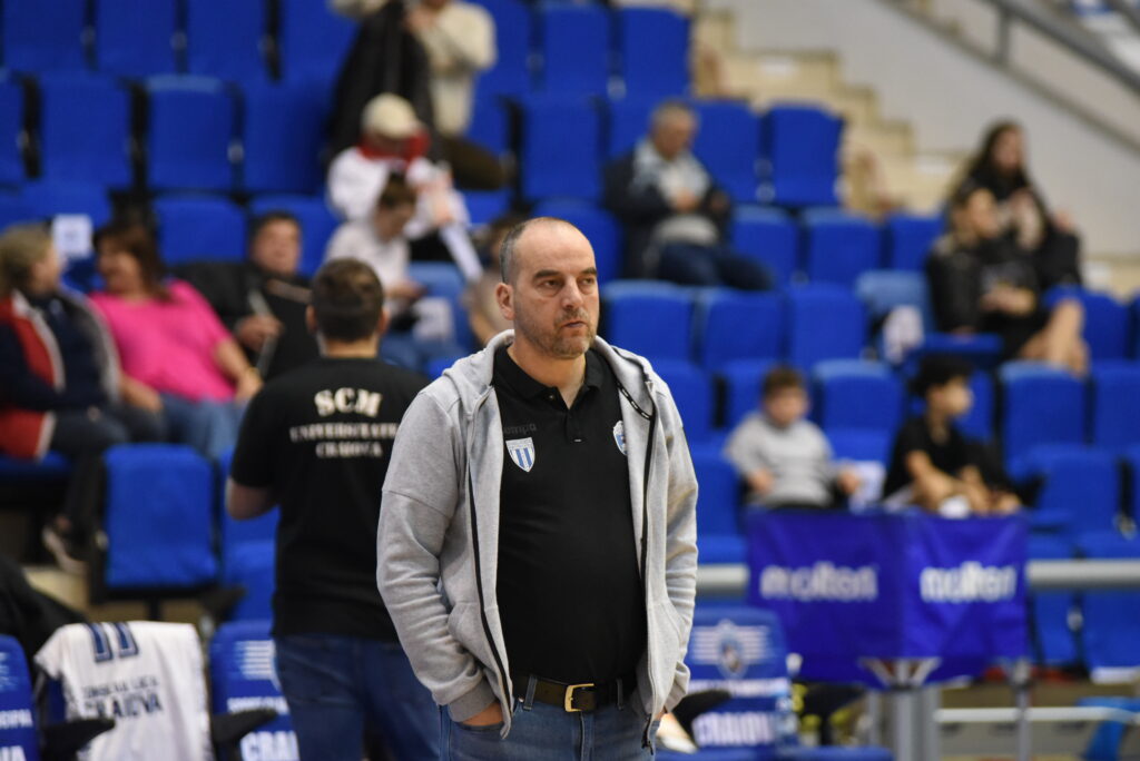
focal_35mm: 190
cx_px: 570
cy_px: 380
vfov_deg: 7.2
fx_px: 6020
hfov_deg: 10.8
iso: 6400
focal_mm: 190
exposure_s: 1/800
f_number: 3.5
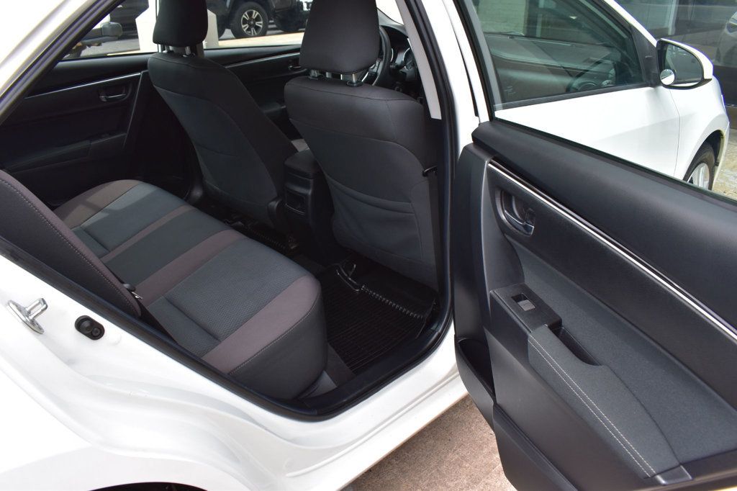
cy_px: 246
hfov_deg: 67.4
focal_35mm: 27
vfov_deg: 47.9
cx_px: 368
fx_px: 553
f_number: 10
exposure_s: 1/200
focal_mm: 18
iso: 400
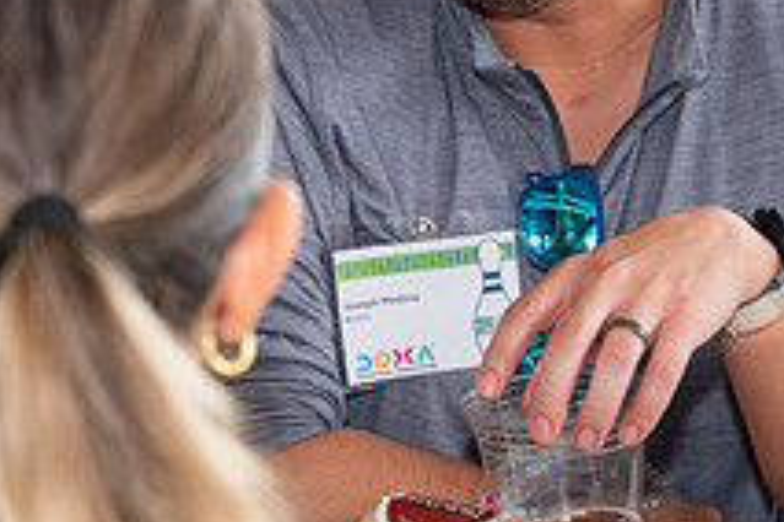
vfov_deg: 5.5
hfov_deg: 8.2
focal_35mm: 249
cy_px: 161
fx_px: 5422
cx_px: 16
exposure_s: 1/500
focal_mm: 75
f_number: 4.5
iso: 1250
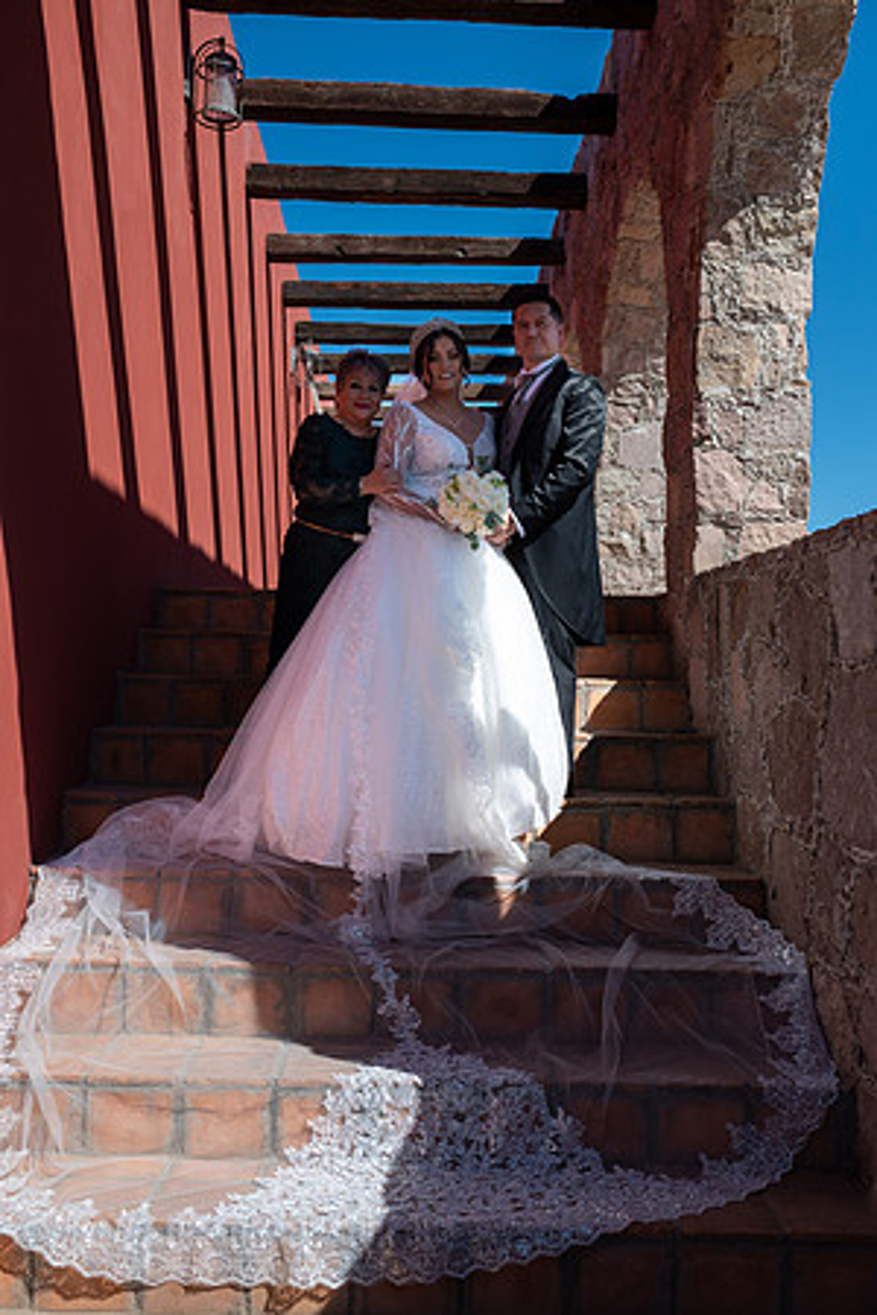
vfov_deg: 54.4
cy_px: 658
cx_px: 438
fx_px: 1279
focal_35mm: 35
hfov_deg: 37.9
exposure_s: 1/1600
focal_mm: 35
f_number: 5
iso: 125
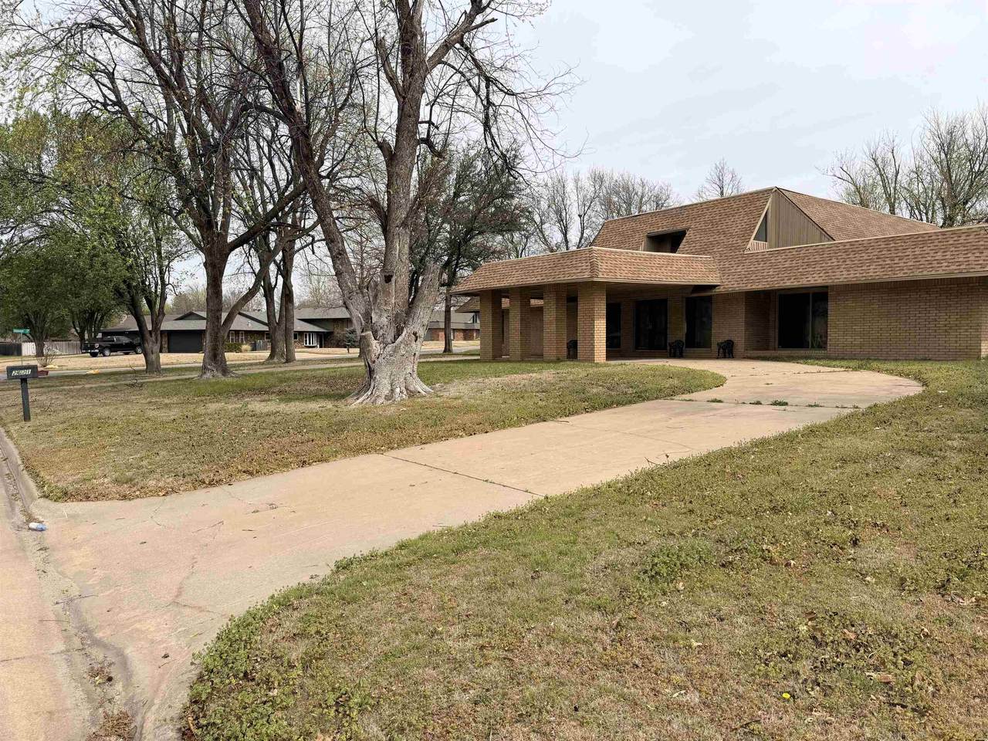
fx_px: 685
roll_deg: +0.4
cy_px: 370
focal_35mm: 24
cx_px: 494
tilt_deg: -2.9
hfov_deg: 71.6
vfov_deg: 56.8
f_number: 1.78
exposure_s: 1/5319
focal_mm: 6.76
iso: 80
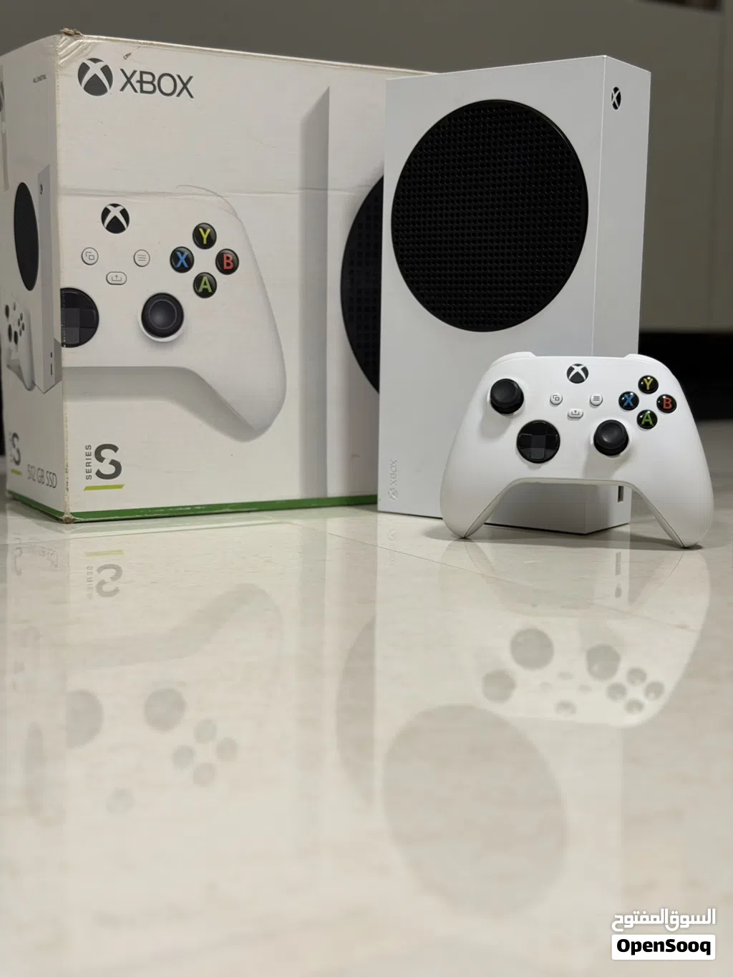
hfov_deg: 30.3
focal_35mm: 48
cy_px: 488
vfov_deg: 39.7
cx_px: 366
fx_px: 1355
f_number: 1.78
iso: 160
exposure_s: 1/50
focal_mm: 6.76
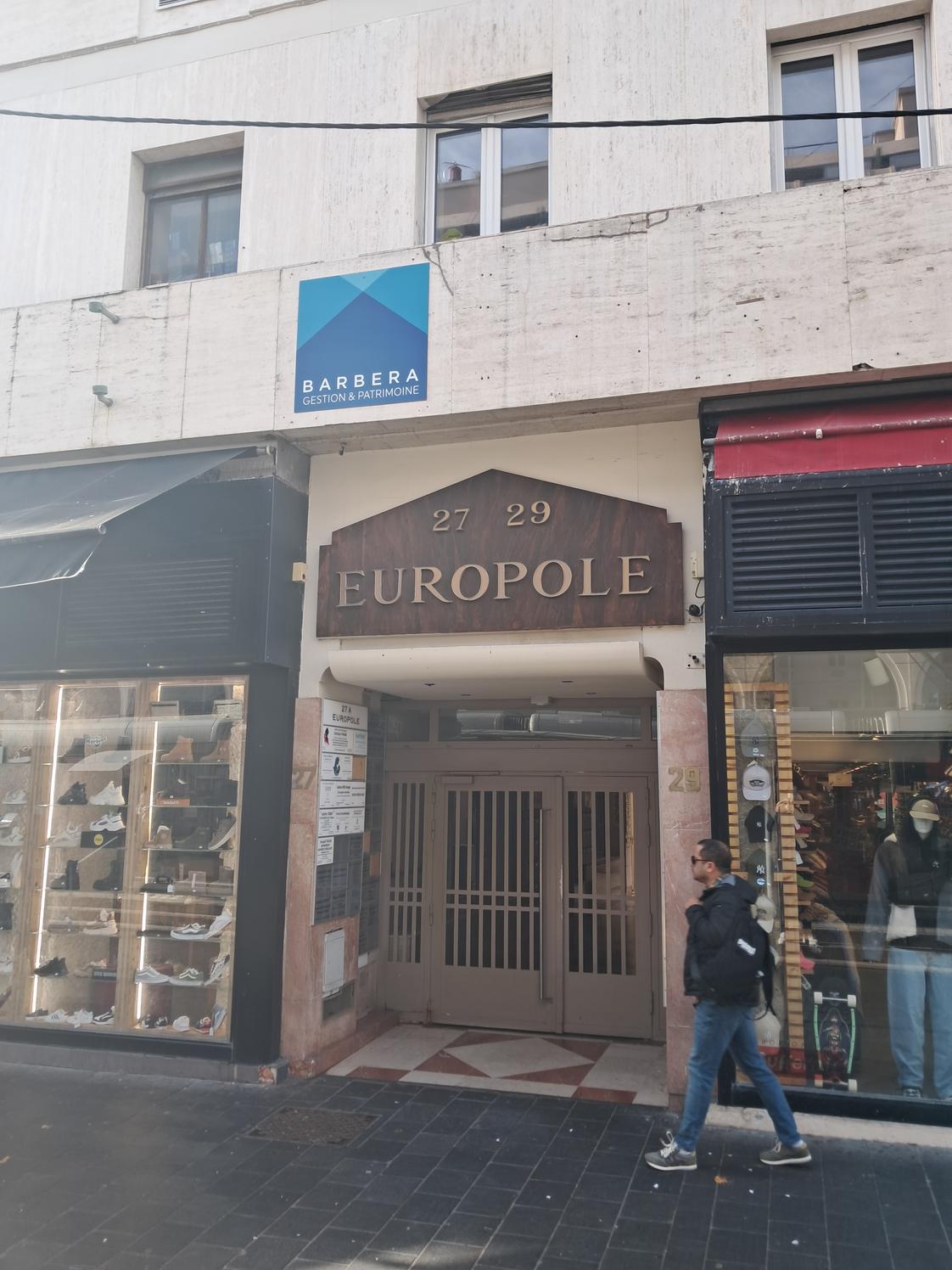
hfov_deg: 51.4
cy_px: 635
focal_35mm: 27
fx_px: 990
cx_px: 476
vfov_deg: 65.3
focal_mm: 4
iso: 50
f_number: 1.8
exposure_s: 1/100
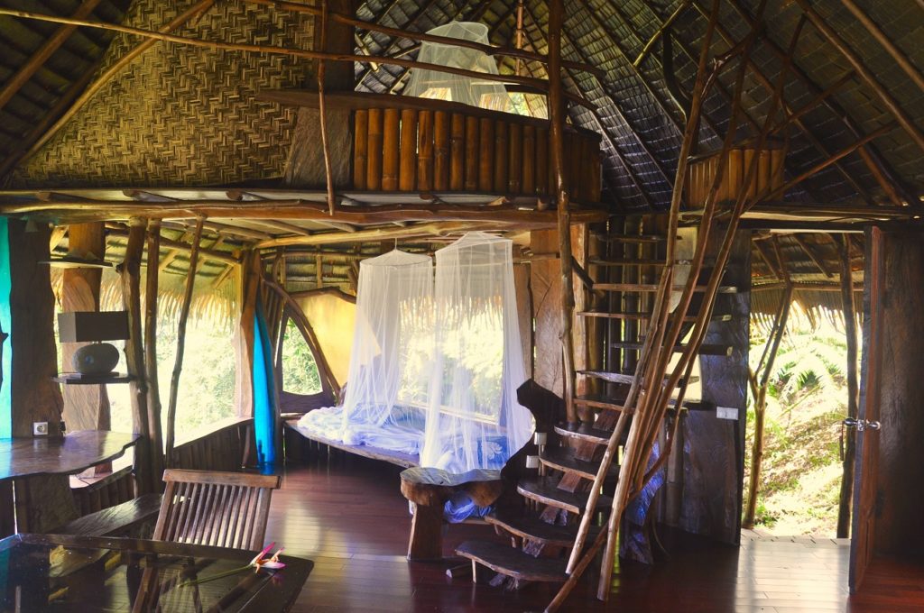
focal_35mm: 27
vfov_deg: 47.8
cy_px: 306
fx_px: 692
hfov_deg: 67.4
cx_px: 462
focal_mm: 18
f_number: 5.6
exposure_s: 1/100
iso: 400
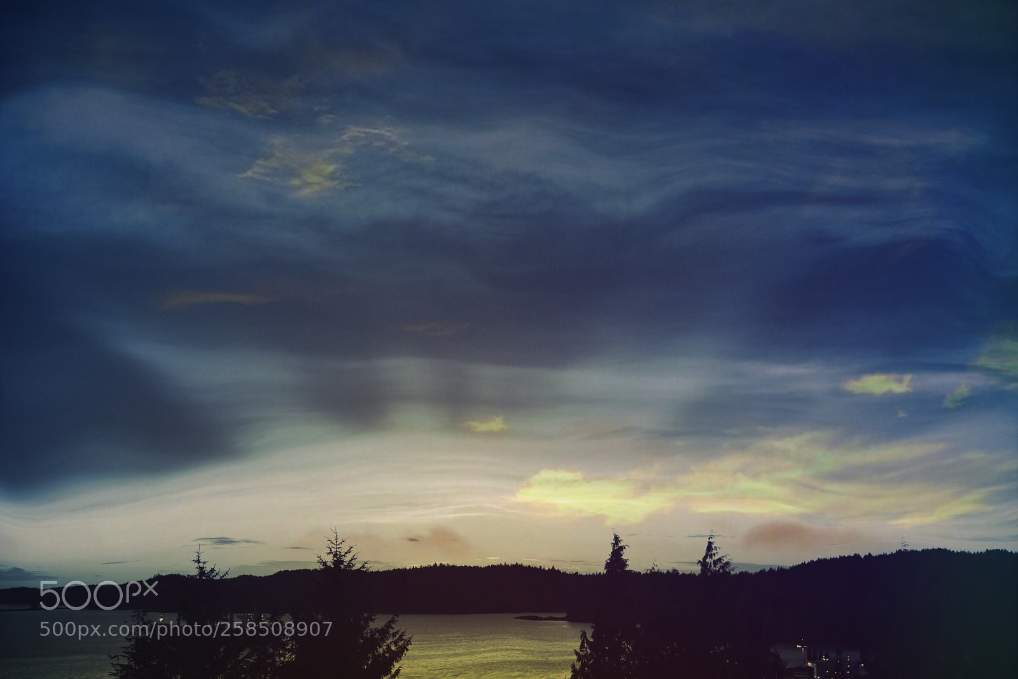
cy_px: 340
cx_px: 509
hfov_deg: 30.5
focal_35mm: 66
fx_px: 1867
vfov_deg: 20.6
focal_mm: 66
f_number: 4
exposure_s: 1/320
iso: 360
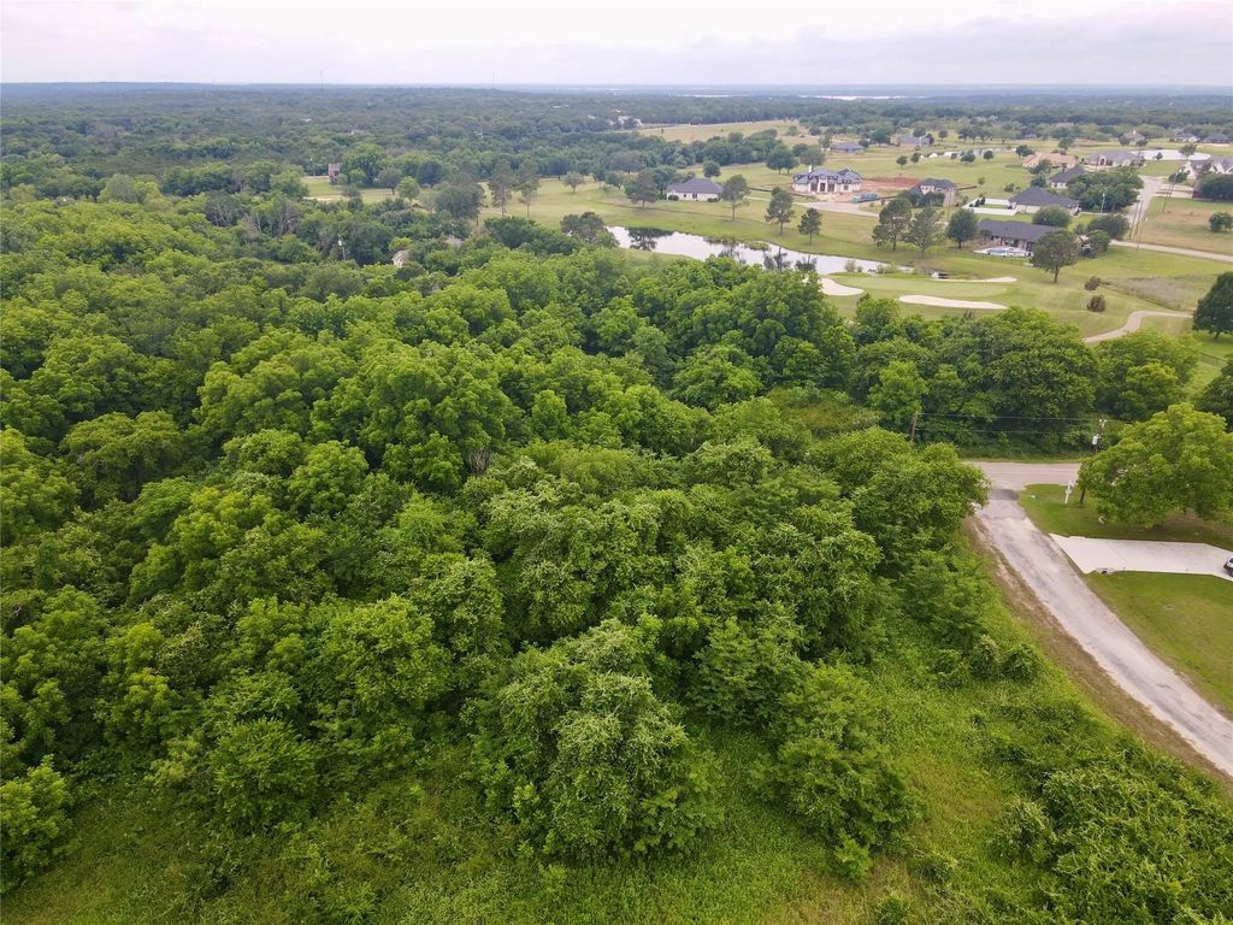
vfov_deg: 56.8
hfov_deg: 71.6
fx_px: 855
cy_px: 462
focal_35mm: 24
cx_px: 616
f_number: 2.8
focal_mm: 4.5
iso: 100
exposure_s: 1/25
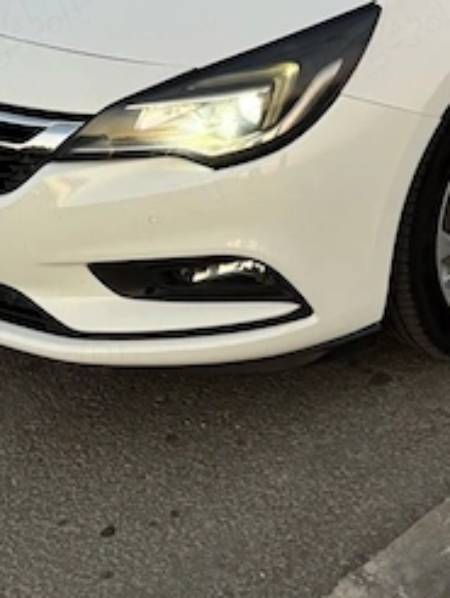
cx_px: 440
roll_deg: +1.2
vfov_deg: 21.6
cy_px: -253
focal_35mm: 78
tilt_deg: -5.3
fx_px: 1350
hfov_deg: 18.5
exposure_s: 1/100
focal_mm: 6.76
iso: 80
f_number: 1.78
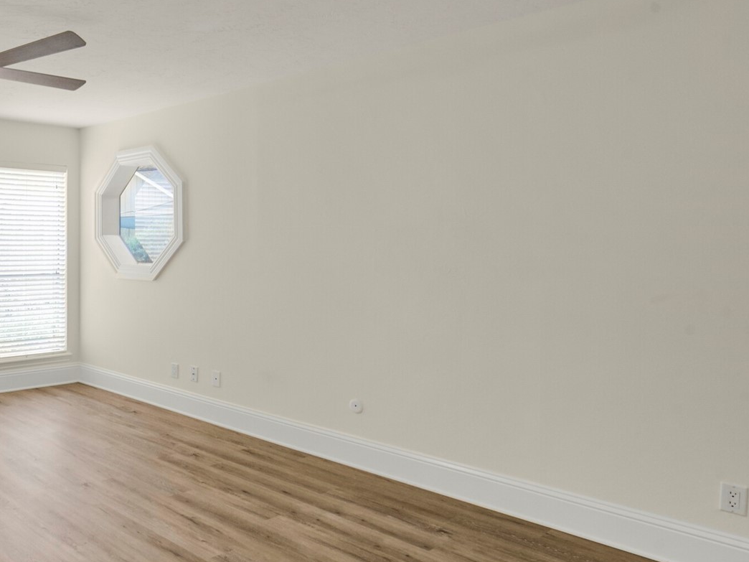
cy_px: 246
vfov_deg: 49.6
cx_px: -3
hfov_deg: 50.9
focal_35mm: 28
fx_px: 606
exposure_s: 1/6
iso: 500
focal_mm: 14
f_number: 11
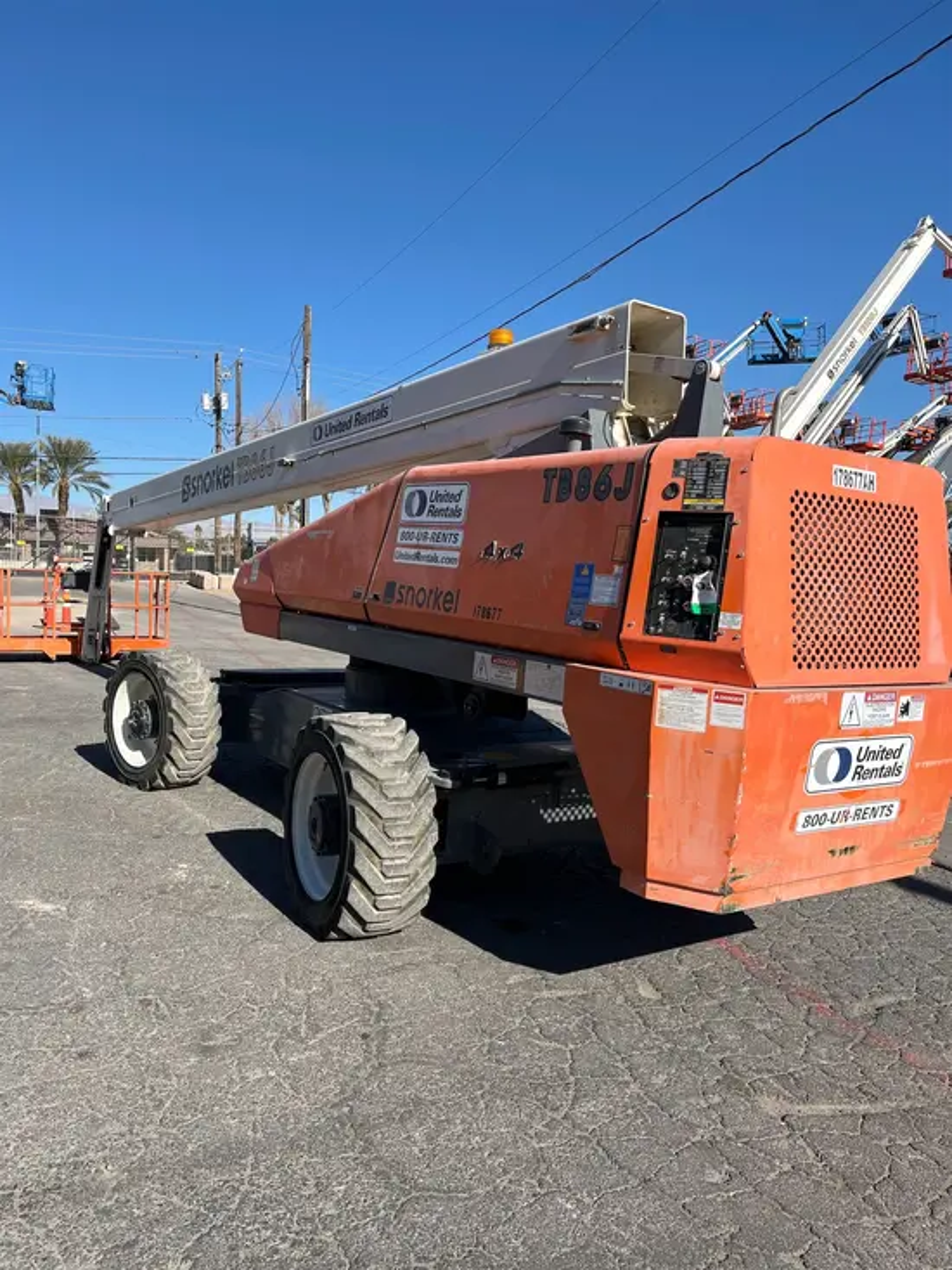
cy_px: 635
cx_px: 476
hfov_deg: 53.1
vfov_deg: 67.3
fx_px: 953
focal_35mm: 26
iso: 50
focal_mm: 5.1
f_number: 1.6
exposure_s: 1/3623
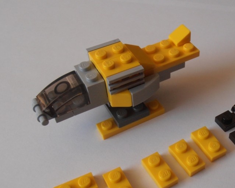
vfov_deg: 29.5
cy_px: 121
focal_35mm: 51
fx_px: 355
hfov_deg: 36.1
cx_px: 166
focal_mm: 6.61
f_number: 3.9
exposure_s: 1/20
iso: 125
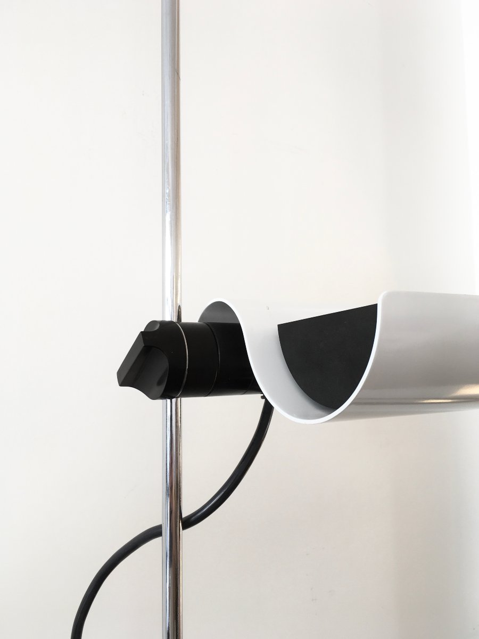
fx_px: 535
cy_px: 320
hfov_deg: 48.2
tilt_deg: +5.1
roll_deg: +0.4
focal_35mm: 29
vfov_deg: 61.7
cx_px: 240
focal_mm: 4.15
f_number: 2.2
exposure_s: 1/50
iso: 32
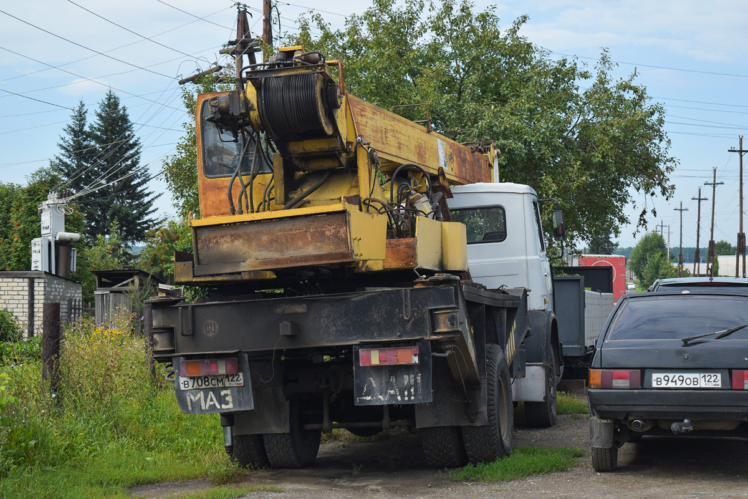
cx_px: 374
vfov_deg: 20.2
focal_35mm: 68
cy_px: 250
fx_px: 1402
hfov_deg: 29.9
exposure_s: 1/640
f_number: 6.3
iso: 200
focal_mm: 45
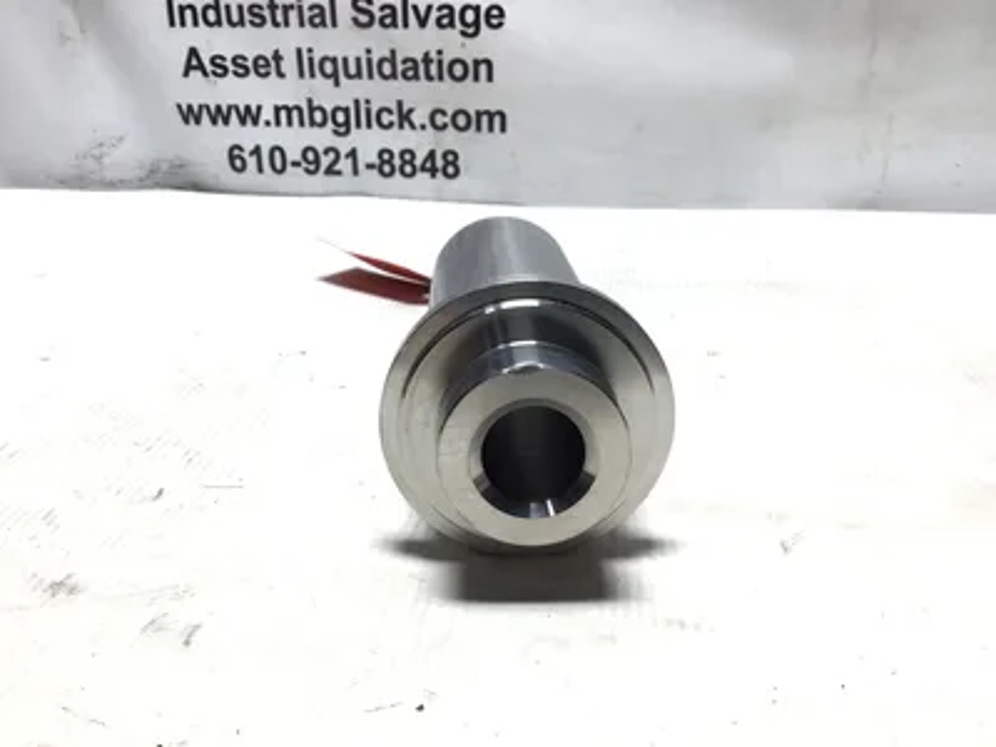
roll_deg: -1.0
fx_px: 892
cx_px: 498
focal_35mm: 31
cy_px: 374
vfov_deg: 45.4
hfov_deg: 58.4
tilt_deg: -22.4
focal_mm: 3.3
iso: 40
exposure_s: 1/120
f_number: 2.4
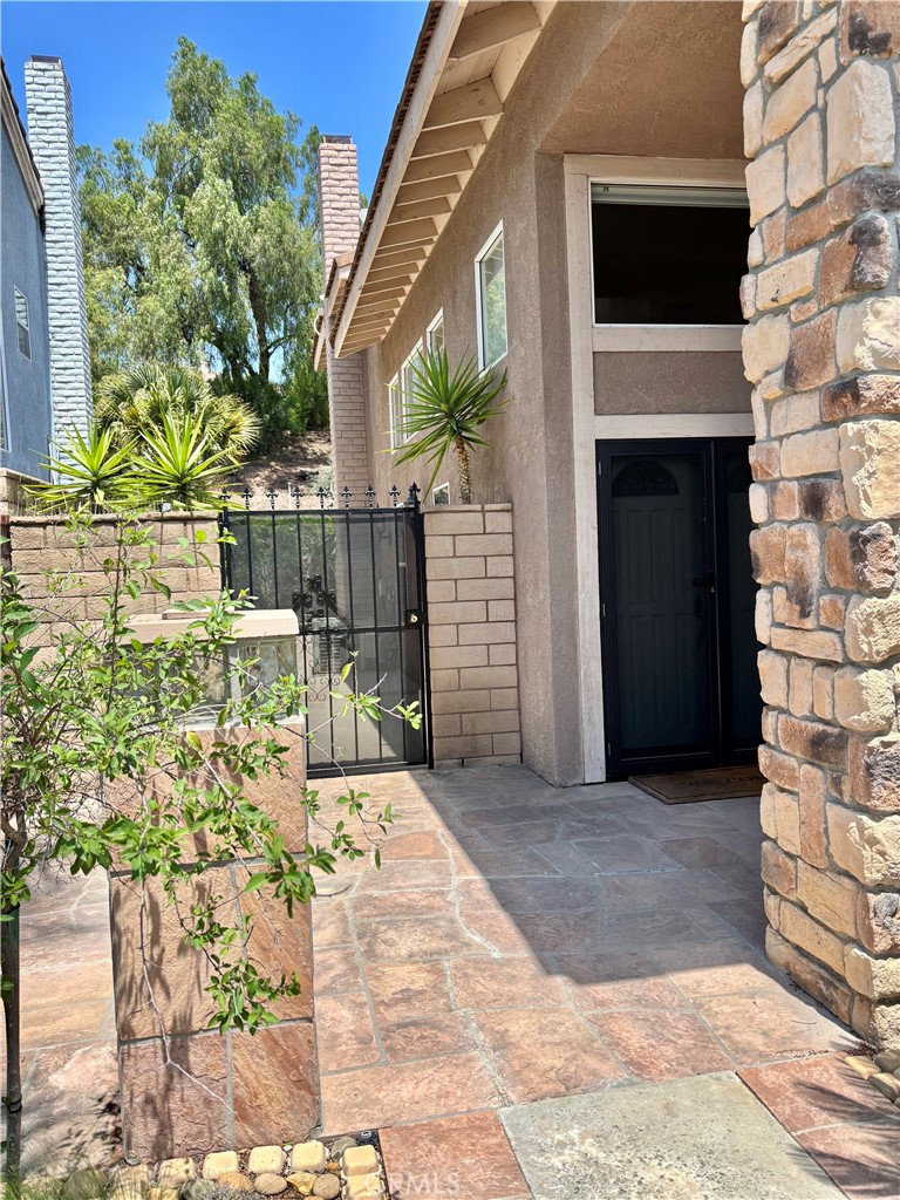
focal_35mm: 26
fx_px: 901
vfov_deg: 67.3
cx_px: 450
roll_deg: +0.5
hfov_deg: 53.1
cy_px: 600
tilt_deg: -3.0
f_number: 1.6
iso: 50
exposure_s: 1/1949
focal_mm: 5.96
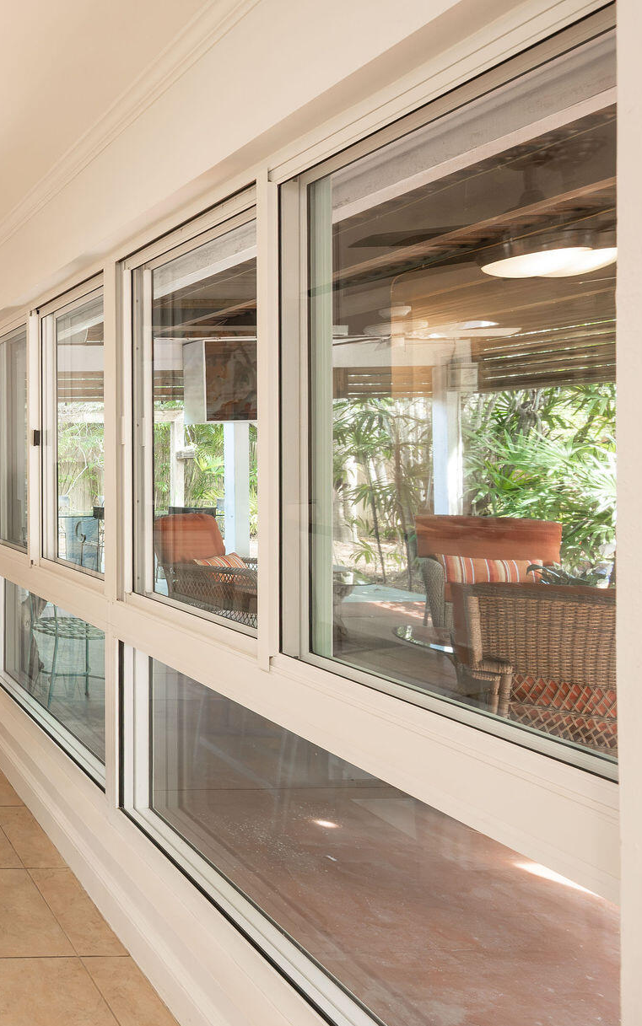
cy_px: 454
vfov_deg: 74.5
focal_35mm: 24
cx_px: -212
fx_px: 672
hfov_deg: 34.3
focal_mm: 14
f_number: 8
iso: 1600
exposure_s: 1/30
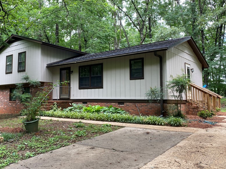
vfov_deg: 41.8
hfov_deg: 53.3
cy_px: 80
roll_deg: -1.9
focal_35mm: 34
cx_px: 84
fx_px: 222
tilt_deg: +4.5
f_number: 1.8
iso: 40
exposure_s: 1/122
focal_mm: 4.25
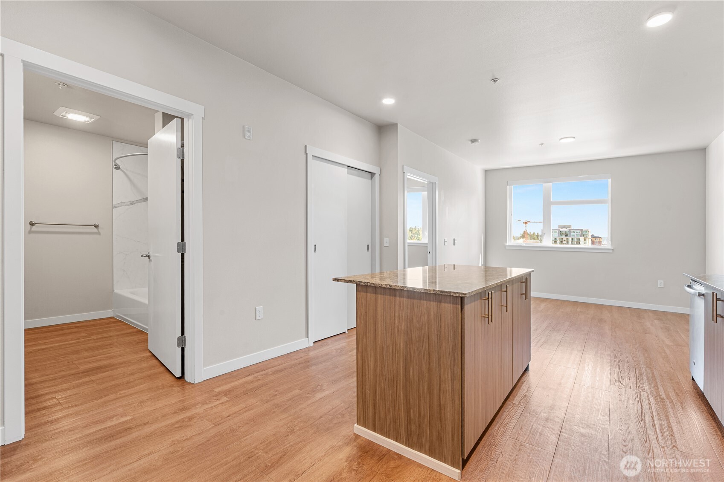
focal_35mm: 16
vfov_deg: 73.7
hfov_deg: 96.7
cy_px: 241
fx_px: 322
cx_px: 362
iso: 100
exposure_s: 1.6
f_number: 11
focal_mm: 16
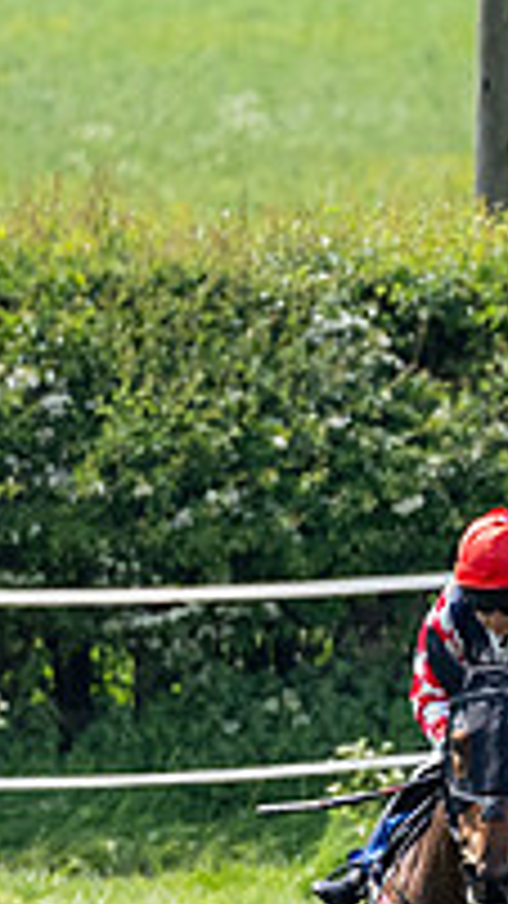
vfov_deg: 1.4
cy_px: 925
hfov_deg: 0.8
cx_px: 863
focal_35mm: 1562
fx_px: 37421
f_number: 4
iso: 400
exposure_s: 1/3200
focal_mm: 200
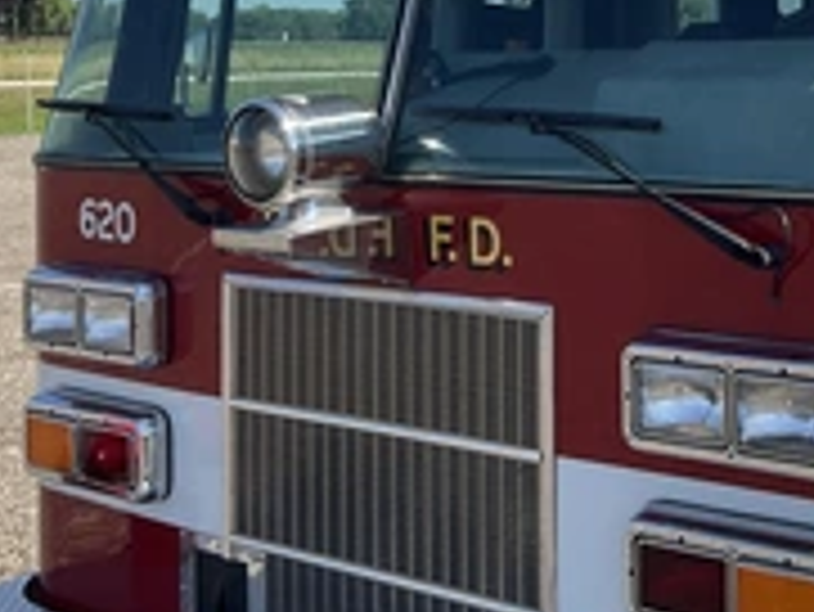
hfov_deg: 29.2
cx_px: 702
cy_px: 18
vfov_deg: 22.2
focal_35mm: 64
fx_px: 1506
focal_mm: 3
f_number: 1.8
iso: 25
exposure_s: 1/1250
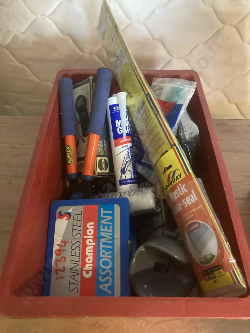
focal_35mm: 28
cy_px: 166
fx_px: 270
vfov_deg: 63.4
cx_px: 125
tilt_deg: -46.8
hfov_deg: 49.7
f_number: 1.8
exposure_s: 1/25
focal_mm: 3.99
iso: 500
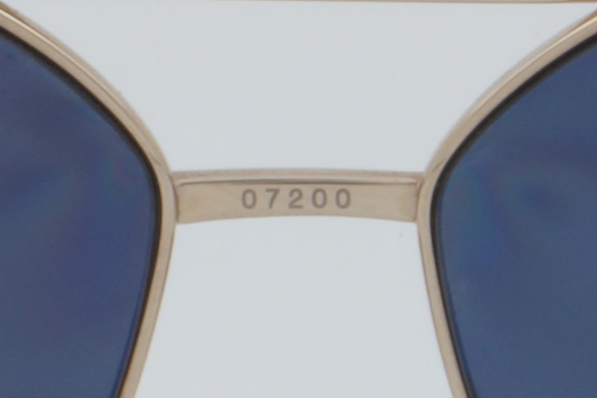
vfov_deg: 3.8
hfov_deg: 5.7
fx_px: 6029
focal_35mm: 364
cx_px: 297
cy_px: 433
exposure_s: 1/3
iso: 100
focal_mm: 45
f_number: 32
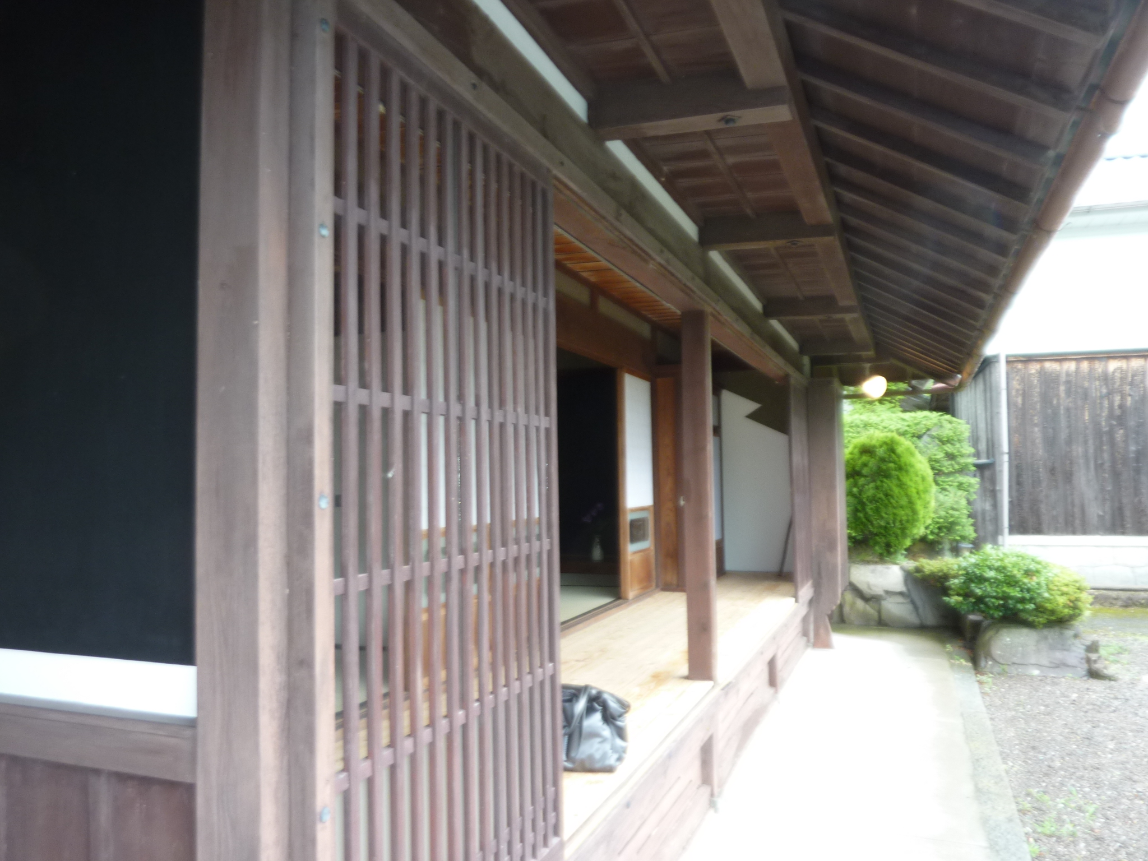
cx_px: 574
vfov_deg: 54.9
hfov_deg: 69.4
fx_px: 829
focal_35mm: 25
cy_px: 430
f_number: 3.3
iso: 100
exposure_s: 1/30
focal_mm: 4.1
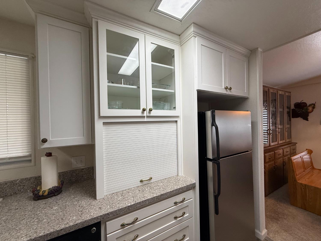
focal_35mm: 14
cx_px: 160
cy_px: 120
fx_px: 130
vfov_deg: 85.7
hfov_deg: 102.1
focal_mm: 2.22
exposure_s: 1/120
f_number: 2.2
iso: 200
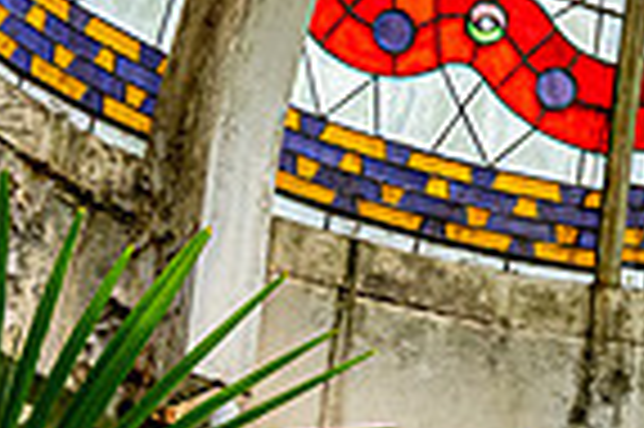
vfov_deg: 6.1
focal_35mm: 223
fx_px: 3985
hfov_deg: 9.1
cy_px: -142
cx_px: 847
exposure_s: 1/60
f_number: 9
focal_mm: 20.26
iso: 320
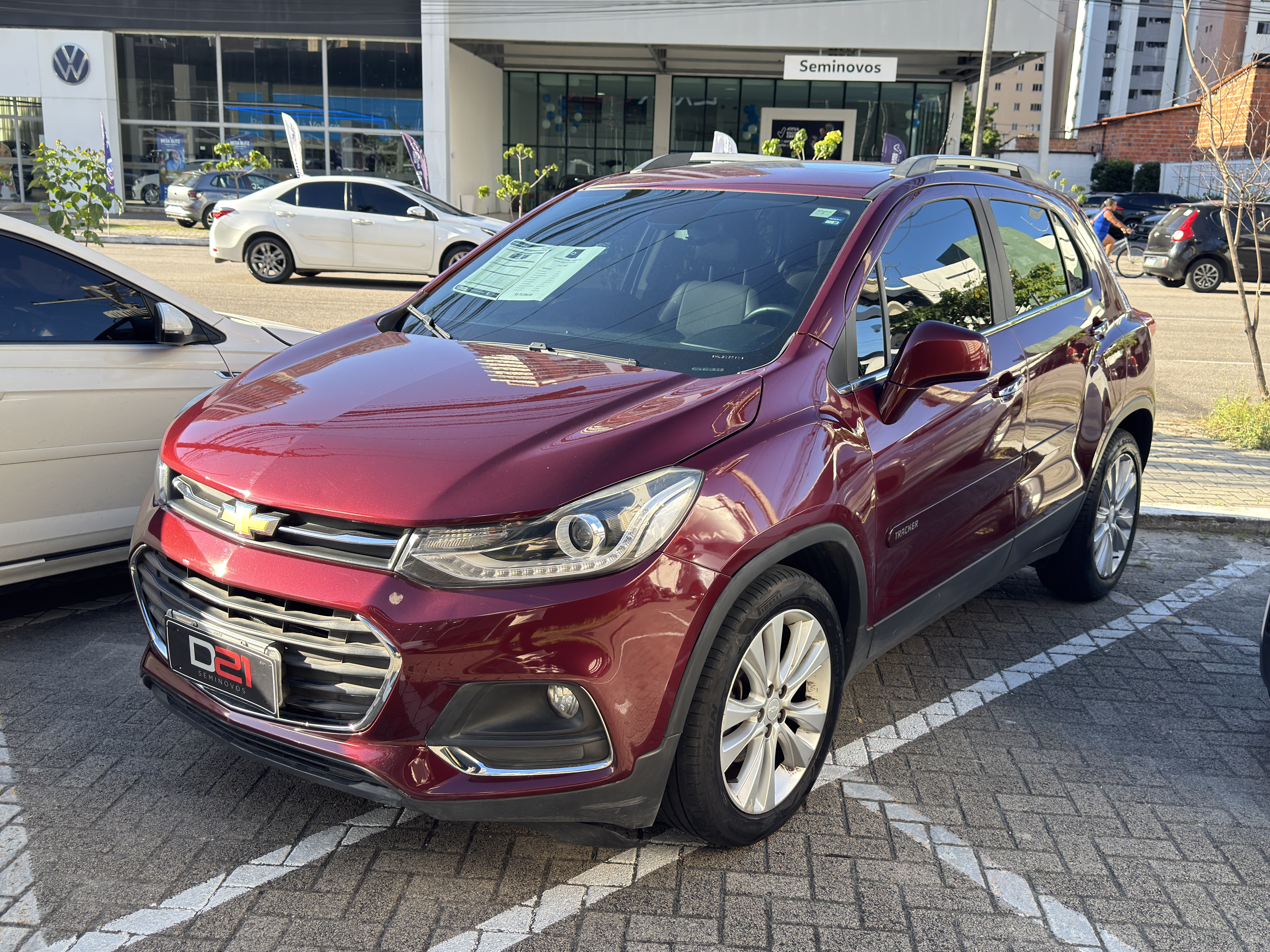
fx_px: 1284
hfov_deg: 52.6
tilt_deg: -13.7
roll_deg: -1.8
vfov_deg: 40.7
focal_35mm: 35
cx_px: 635
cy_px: 476
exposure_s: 1/660
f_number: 1.78
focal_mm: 6.76
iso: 100
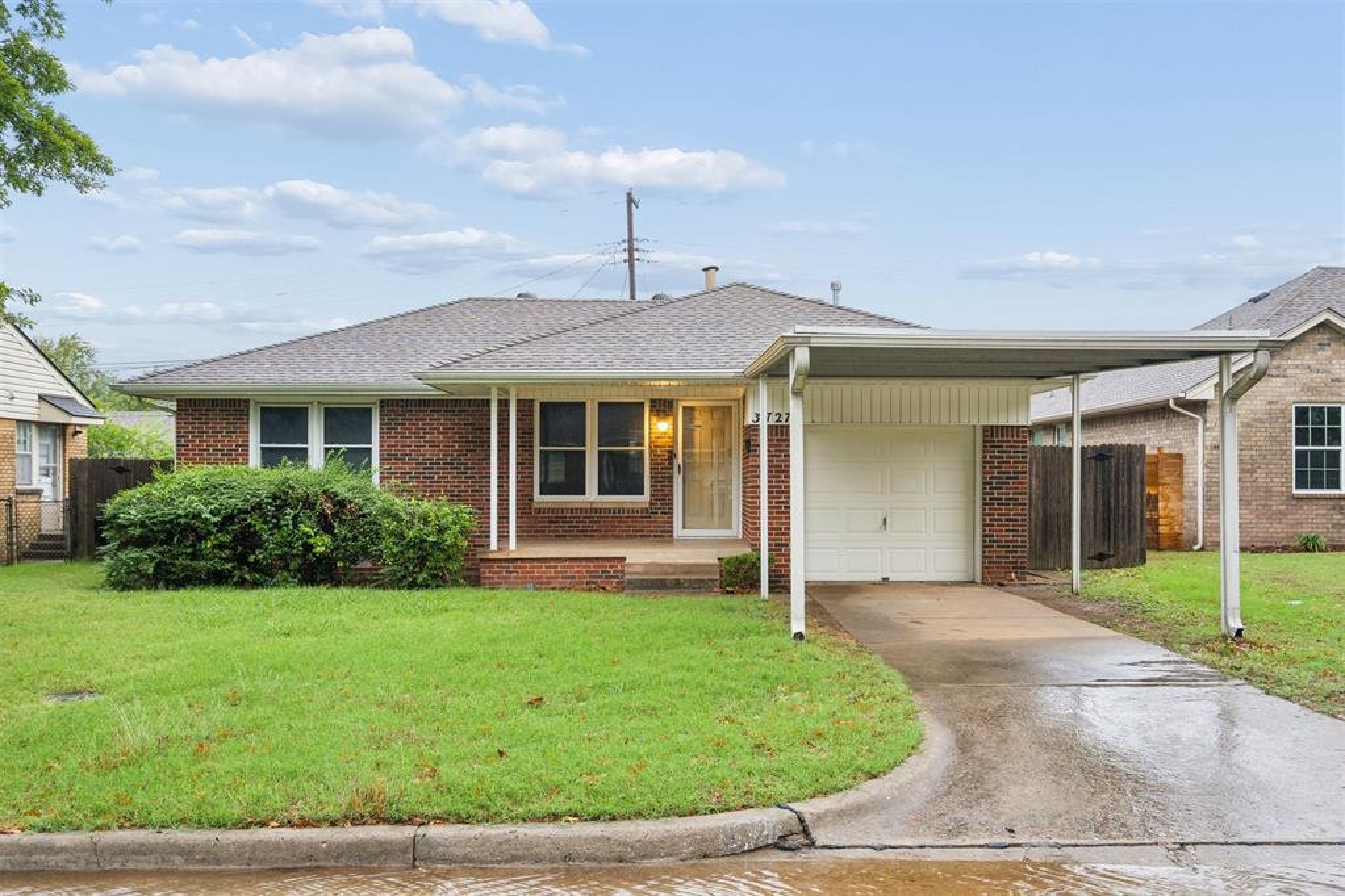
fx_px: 1233
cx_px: 672
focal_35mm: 33
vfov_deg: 40.0
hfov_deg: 57.2
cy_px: 448
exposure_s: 1/15
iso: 200
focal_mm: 33
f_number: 8
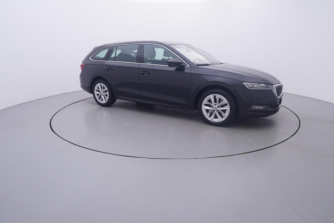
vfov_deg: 56.2
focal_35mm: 22
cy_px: 112
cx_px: 167
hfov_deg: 77.3
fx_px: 209
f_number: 5
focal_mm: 15
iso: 200
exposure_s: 1/80
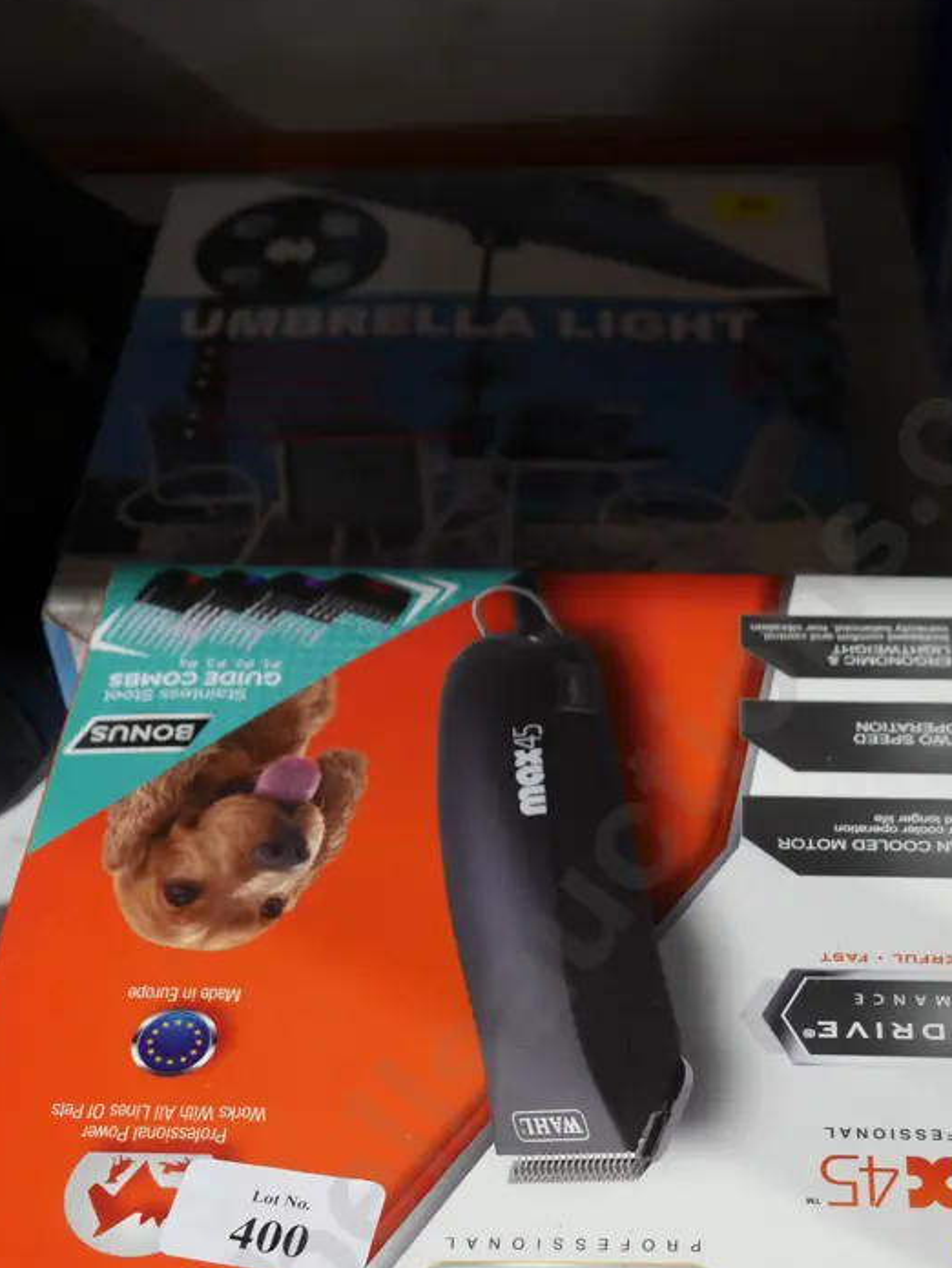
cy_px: 907
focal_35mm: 56
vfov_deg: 33.8
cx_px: 590
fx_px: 2052
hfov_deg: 26.1
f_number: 4.1
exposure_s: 1/60
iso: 640
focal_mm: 19
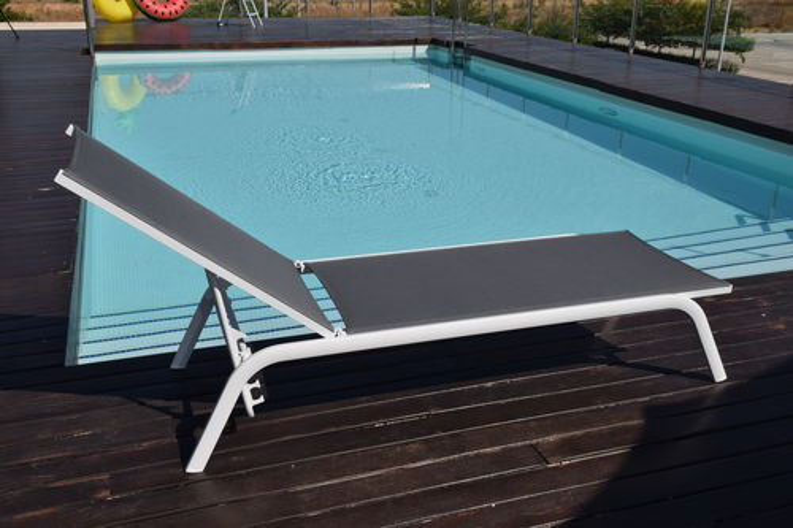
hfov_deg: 53.1
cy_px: 264
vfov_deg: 36.8
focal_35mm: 36
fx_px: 793
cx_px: 396
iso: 100
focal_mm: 24
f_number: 14
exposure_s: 1/200
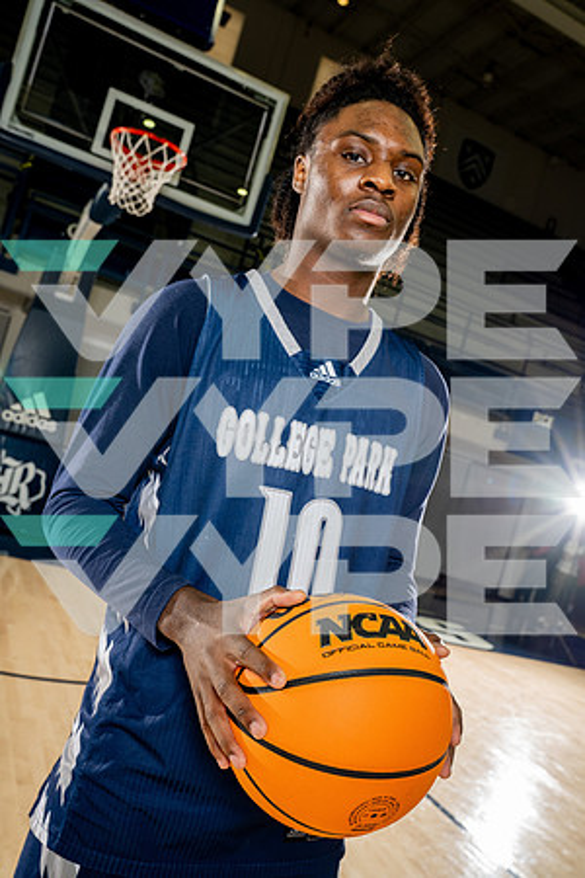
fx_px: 780
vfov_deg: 58.7
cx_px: 292
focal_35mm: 32
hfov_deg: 41.1
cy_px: 439
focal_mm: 32
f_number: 7.1
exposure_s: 1/250
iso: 640
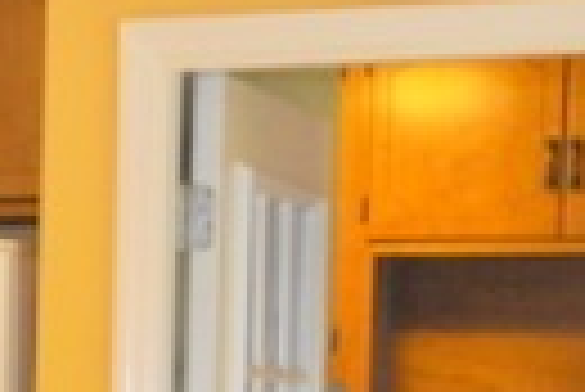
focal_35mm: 166
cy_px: 770
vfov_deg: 7.9
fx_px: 2700
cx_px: -801
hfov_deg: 10.6
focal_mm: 18
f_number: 3.5
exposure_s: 1/100
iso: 800
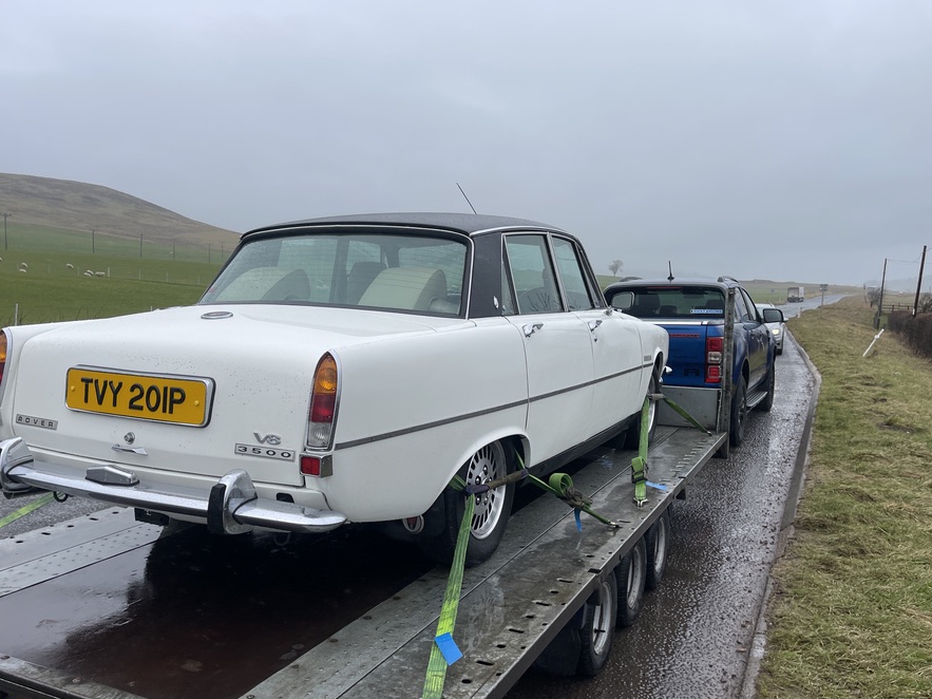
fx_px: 781
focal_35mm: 29
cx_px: 430
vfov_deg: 48.2
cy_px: 373
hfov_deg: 61.6
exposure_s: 1/2247
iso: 32
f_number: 1.6
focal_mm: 5.1
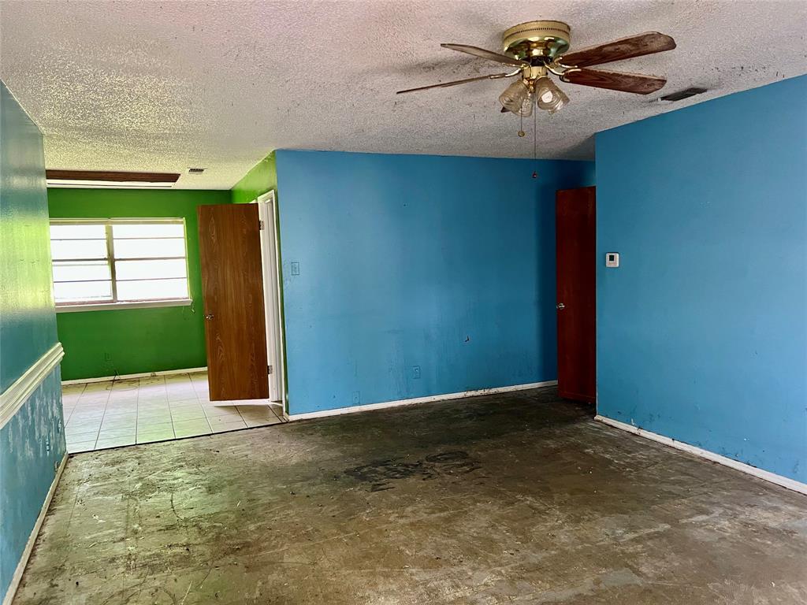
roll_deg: +1.2
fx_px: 606
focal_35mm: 26
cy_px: 302
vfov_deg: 53.1
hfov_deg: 67.3
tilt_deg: -4.8
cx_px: 404
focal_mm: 5.7
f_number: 1.5
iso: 200
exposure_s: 1/60
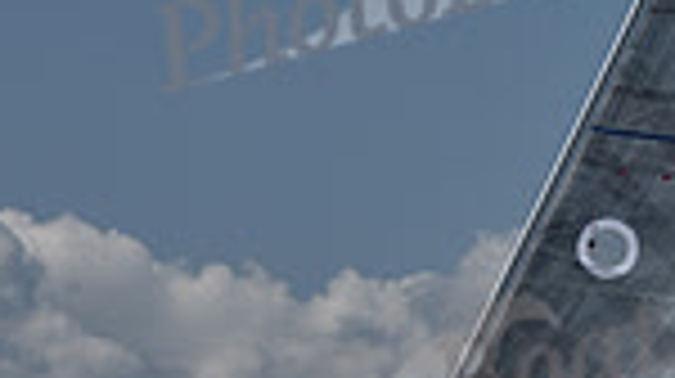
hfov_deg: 5.6
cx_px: 1026
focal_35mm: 385
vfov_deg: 3.1
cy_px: 560
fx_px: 6883
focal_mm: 95
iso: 250
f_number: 9
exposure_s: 1/1000
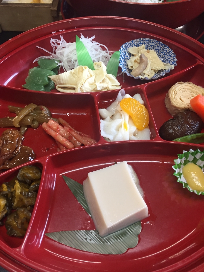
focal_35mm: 29
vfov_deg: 61.7
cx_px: 102
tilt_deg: -59.0
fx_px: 228
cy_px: 136
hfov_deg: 48.2
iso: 40
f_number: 2.2
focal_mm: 4.15
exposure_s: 1/30
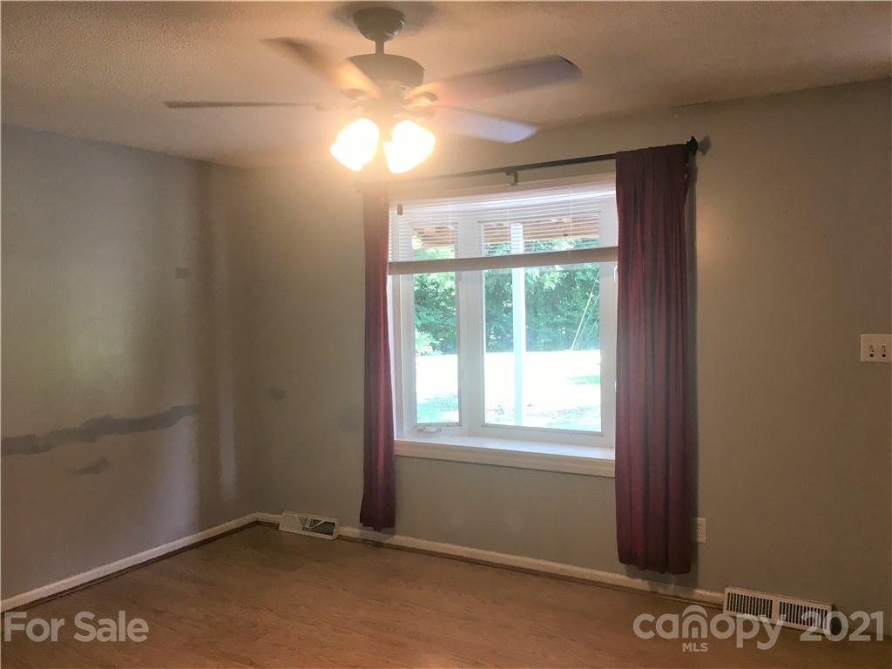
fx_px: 747
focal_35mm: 29
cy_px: 334
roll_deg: +1.3
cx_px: 446
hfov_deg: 61.7
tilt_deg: -3.2
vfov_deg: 48.2
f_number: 2.2
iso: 25
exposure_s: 1/30
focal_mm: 4.15
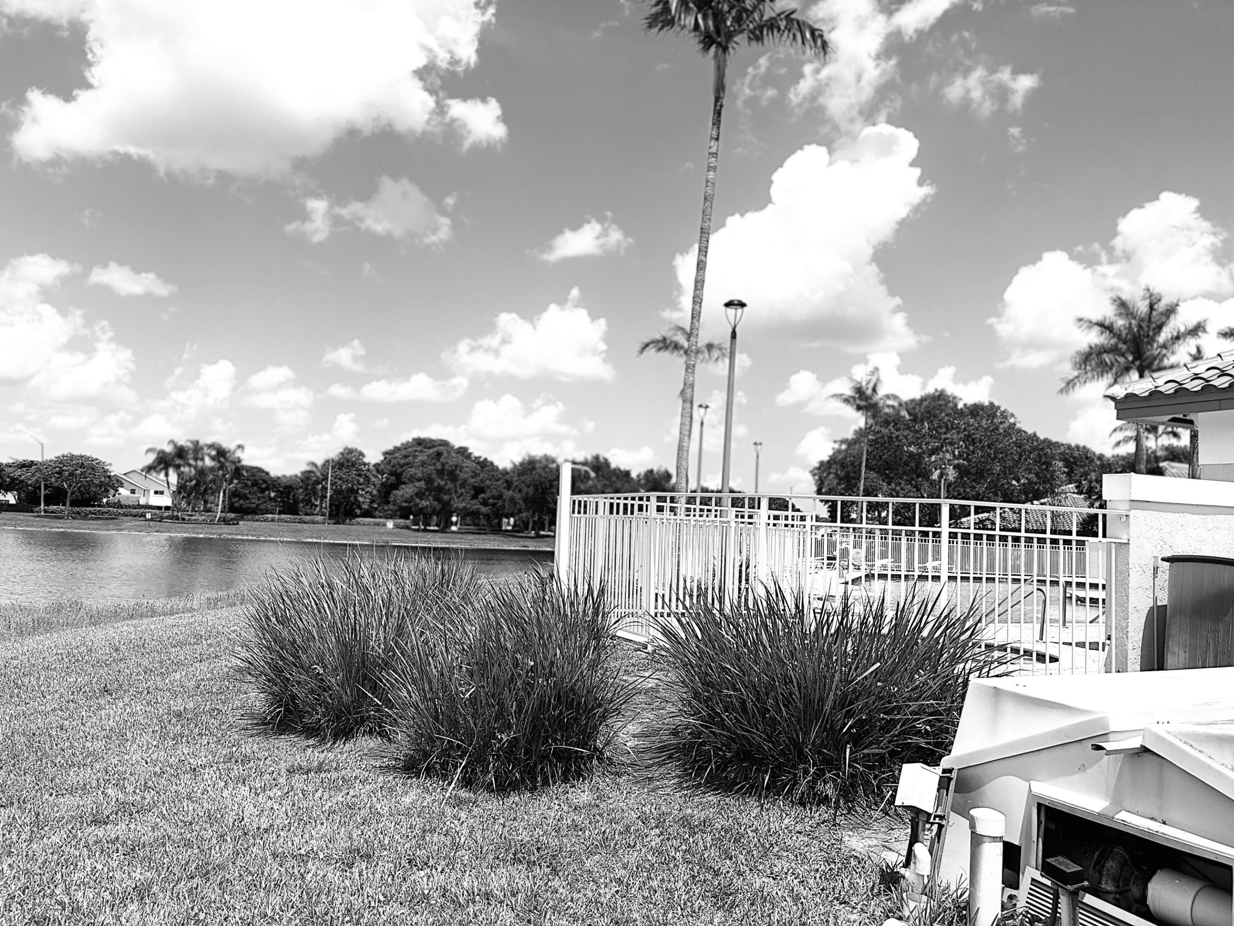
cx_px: 617
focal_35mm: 26
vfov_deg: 53.1
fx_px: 927
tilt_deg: +5.1
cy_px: 463
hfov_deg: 67.3
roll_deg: -0.8
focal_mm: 5.96
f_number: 1.6
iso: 50
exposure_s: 1/6329
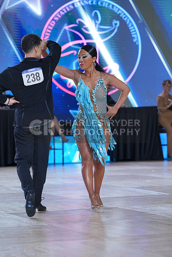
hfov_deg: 9.5
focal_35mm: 144
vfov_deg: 14.2
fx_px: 1031
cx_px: 86
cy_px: 128
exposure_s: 1/400
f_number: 4.5
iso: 800
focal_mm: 144
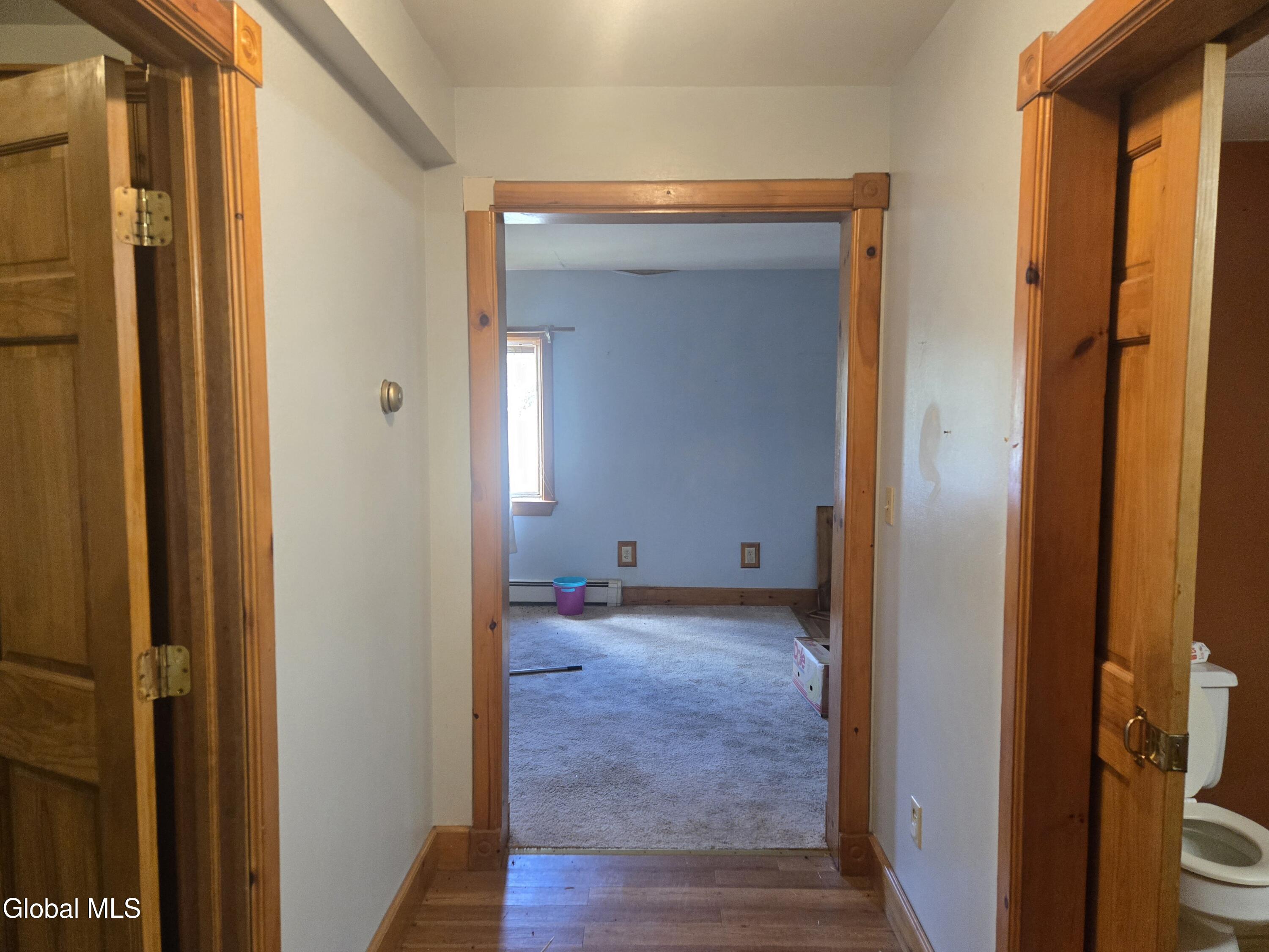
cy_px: 476
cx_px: 634
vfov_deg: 58.9
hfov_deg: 73.9
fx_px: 843
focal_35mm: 23
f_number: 1.8
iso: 800
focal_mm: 5.4
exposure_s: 1/120
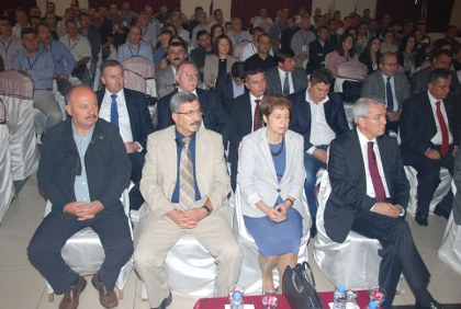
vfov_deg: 40.2
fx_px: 423
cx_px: 230
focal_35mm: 33
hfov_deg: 57.1
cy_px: 154
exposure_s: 1/60
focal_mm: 22
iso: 200
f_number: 4
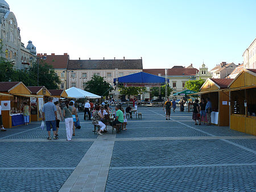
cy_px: 96
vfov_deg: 40.7
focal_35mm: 35
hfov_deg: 52.6
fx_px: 259
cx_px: 128
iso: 100
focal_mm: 7.4
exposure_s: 1/250
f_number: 4.5
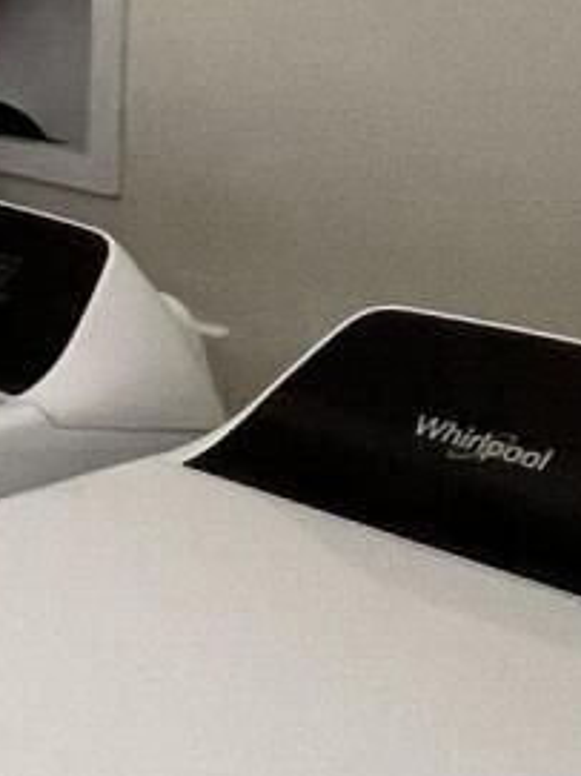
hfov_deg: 12.9
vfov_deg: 19.5
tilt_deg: -3.6
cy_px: -97
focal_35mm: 96
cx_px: -670
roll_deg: -0.3
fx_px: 2150
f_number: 1.8
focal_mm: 1.57
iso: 200
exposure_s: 1/120
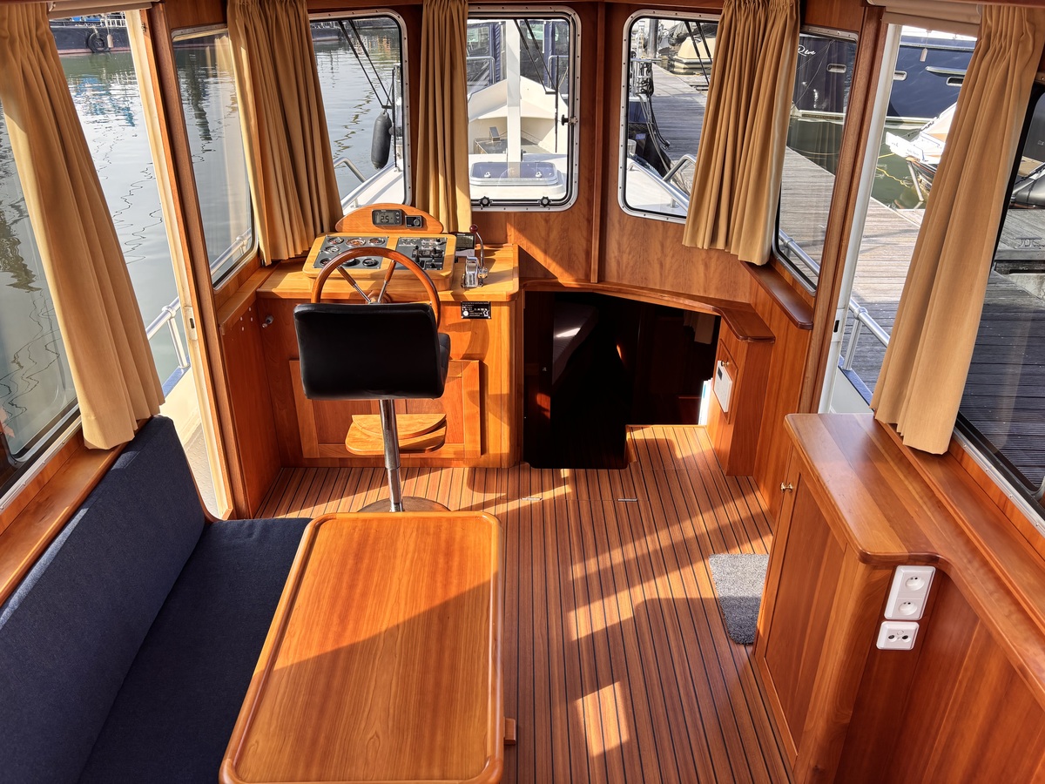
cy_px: 392
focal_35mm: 26
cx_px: 522
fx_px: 785
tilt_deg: -27.1
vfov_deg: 53.1
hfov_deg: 67.3
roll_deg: -0.2
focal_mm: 5.96
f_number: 1.6
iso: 50
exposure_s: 1/390
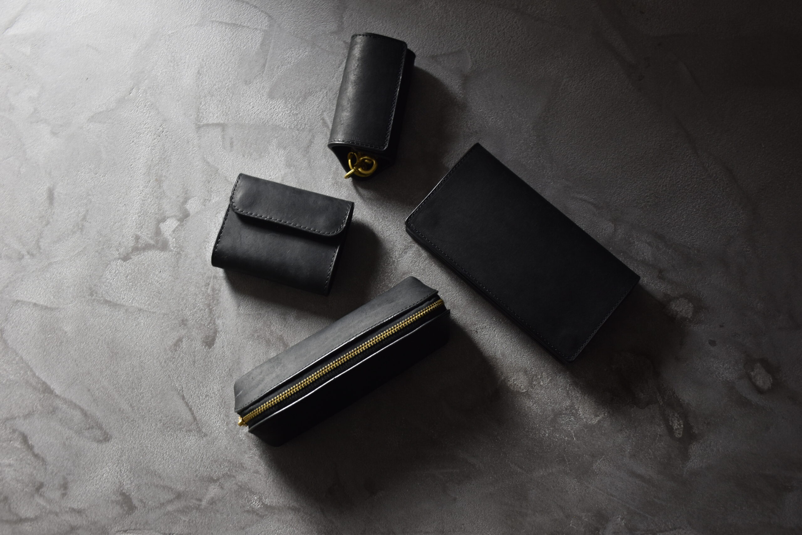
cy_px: 268
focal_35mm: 36
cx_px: 401
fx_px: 802
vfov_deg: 36.9
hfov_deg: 53.1
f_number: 5
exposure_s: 1/5
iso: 320
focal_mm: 24
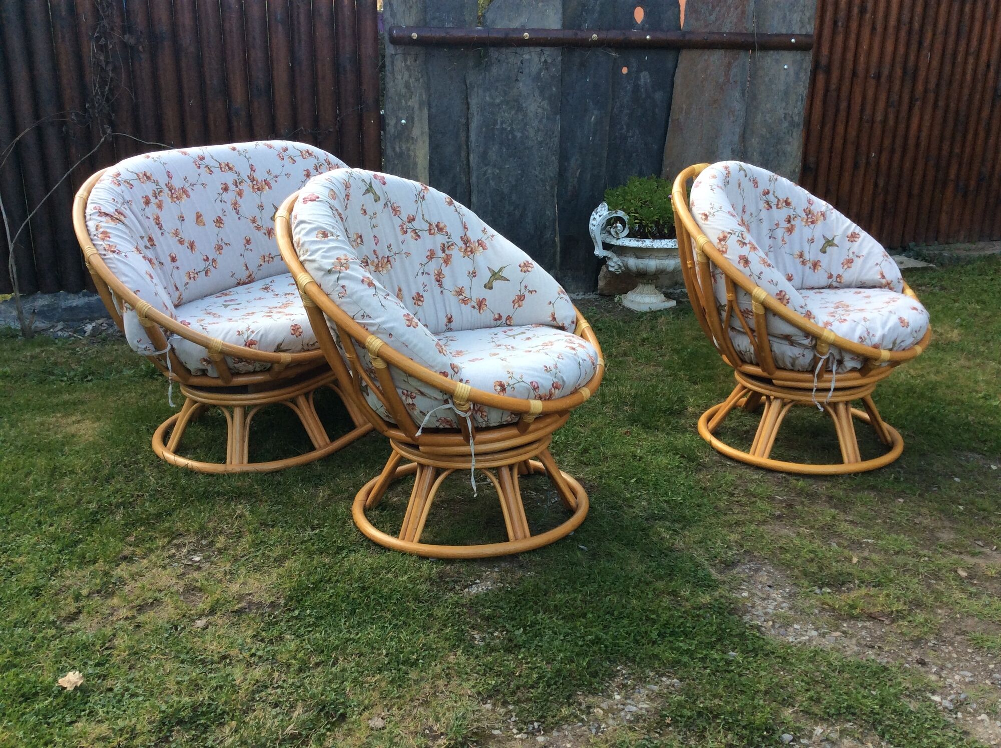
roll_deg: -0.6
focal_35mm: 32
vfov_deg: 44.1
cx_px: 500
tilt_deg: -19.1
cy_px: 374
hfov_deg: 56.9
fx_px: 924
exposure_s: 1/144
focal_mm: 3.3
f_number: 2.4
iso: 32
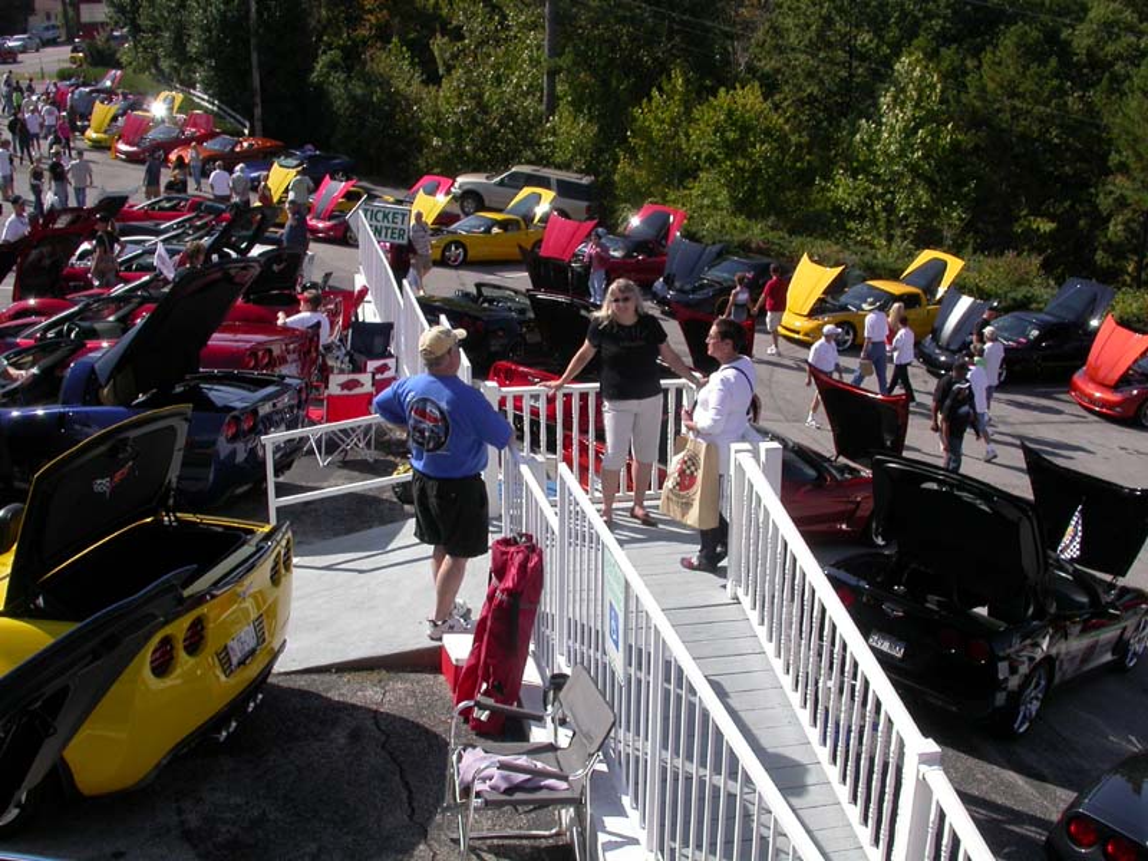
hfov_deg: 49.0
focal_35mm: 38
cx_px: 574
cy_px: 430
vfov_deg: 37.7
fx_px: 1260
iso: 100
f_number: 7.5
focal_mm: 7.85
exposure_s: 1/344
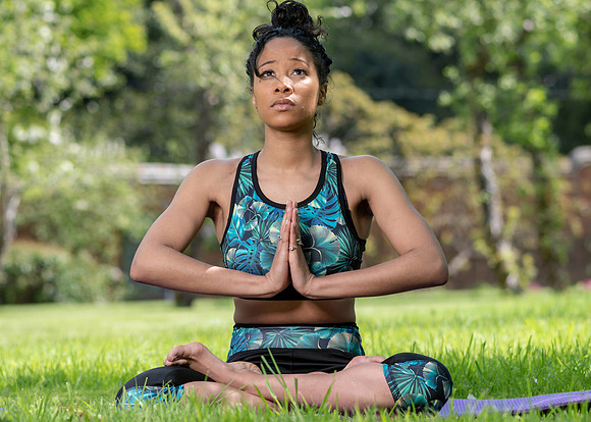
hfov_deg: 11.8
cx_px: 300
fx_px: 2867
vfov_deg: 8.4
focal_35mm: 171
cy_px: 218
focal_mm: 105
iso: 100
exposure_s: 1/640
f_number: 4
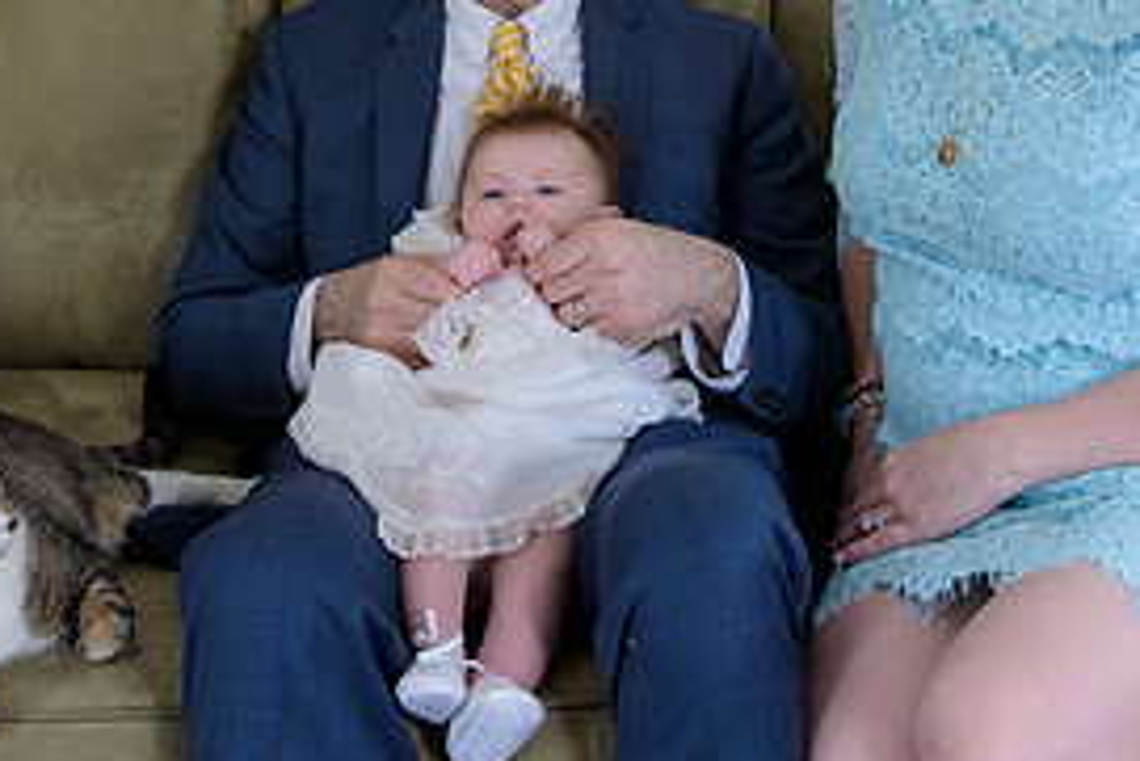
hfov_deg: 32.2
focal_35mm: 62
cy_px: 6
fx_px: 1964
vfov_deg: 21.2
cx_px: 425
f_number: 3.2
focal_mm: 29
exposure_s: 1/125
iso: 1600
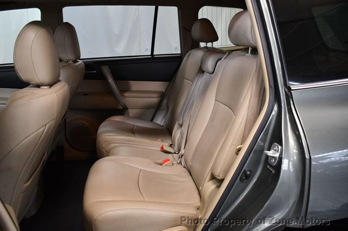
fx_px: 319
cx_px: 174
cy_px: 116
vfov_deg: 39.9
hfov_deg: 57.2
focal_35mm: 33
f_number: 3.8
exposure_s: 1/125
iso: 2800
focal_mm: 22
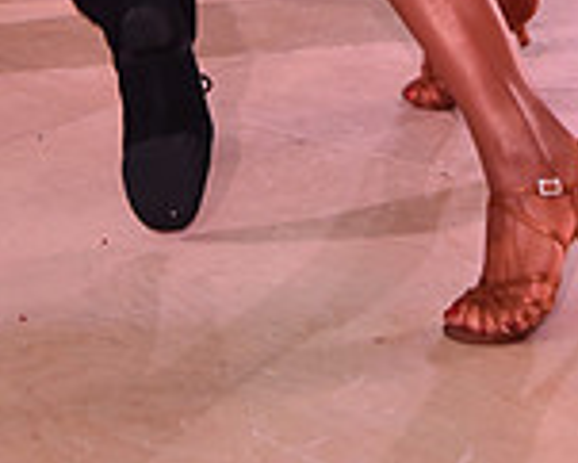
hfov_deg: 10.3
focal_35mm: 187
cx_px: 63
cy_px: -597
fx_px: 3201
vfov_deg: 7.8
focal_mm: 52
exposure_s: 1/320
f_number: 5.6
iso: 2500
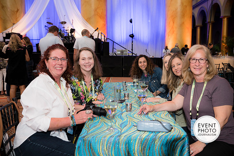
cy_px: 78
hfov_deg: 54.2
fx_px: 229
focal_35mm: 35
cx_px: 117
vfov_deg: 37.6
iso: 800
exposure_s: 1/100
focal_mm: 35
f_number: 4
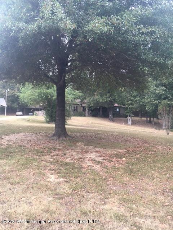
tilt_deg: +5.2
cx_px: 86
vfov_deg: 61.7
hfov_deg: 48.2
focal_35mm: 29
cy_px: 115
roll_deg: -1.5
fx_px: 193
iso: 25
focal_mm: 4.15
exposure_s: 1/40
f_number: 2.2
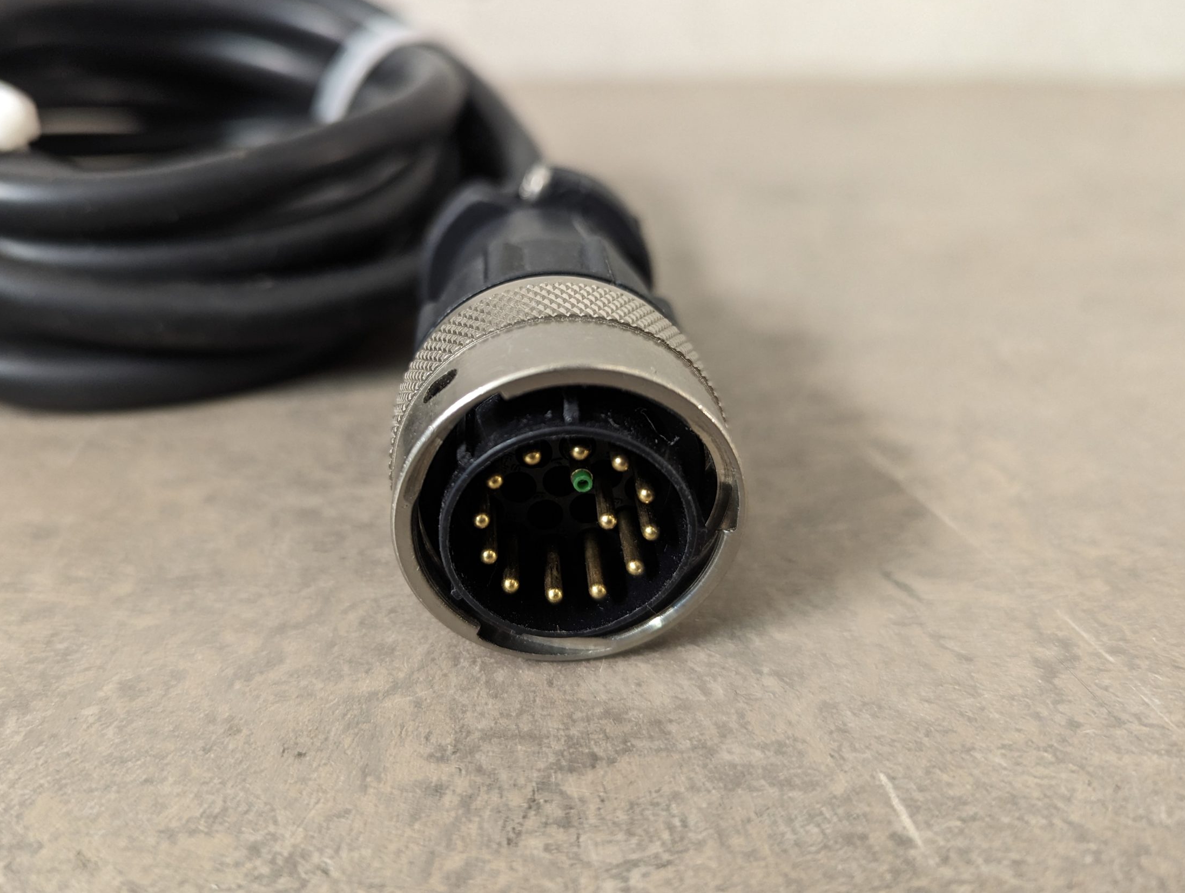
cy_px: 394
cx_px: 525
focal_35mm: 28
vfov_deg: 49.8
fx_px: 960
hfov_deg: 63.2
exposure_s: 1/22.7
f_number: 1.85
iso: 395
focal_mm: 6.81
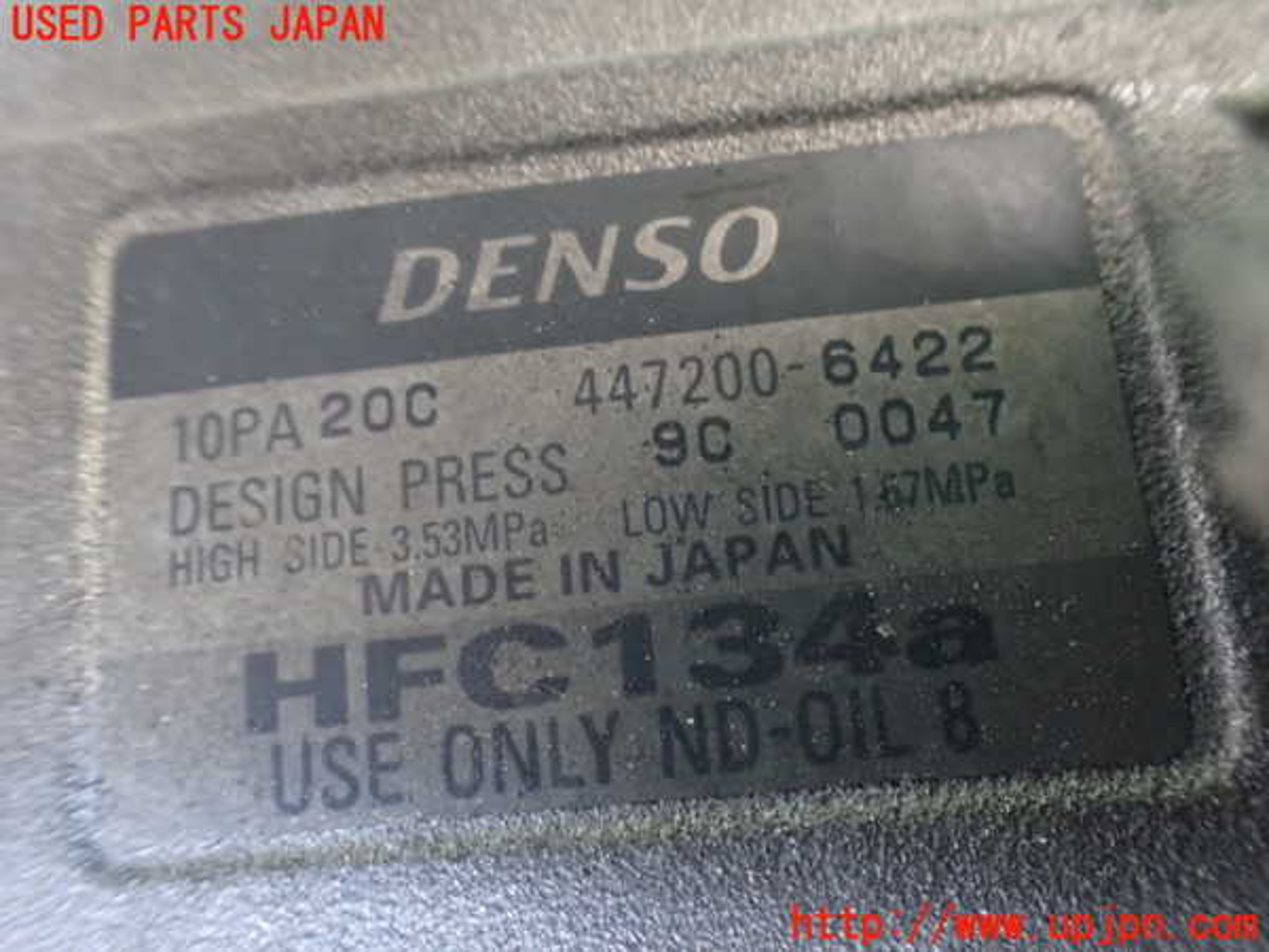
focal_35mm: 30
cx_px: 634
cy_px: 476
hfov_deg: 60.0
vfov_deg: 46.8
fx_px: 1100
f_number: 2.3
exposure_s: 1/30
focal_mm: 5.4
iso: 1250
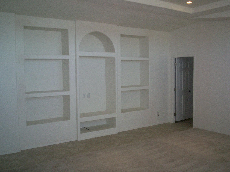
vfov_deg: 39.7
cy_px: 86
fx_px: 239
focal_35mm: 36
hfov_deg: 51.4
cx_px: 115
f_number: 4.5
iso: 140
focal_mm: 5.9
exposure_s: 1/64
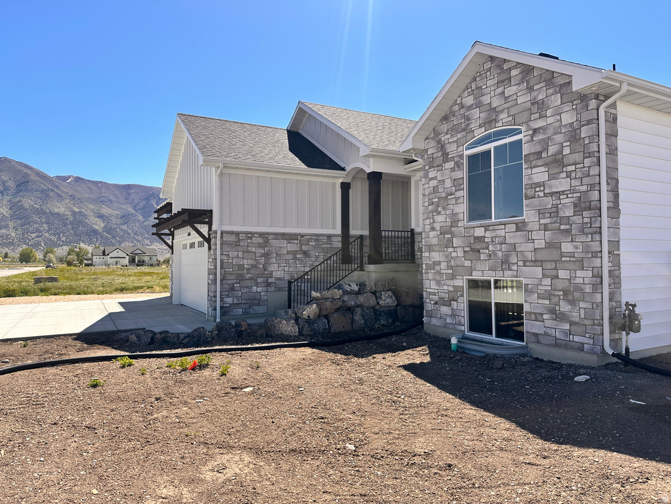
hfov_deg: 71.6
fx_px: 465
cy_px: 252
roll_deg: -0.2
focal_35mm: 24
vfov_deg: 56.8
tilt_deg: +2.2
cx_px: 336
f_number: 1.78
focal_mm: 6.86
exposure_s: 1/3597
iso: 80
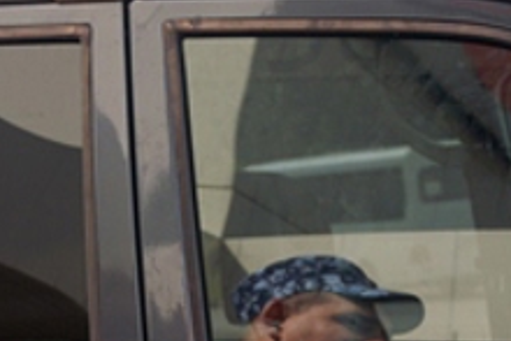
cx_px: 193
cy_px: 362
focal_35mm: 169
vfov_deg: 8.1
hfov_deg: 12.2
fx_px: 2396
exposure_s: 1/320
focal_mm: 33
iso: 100
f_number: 5
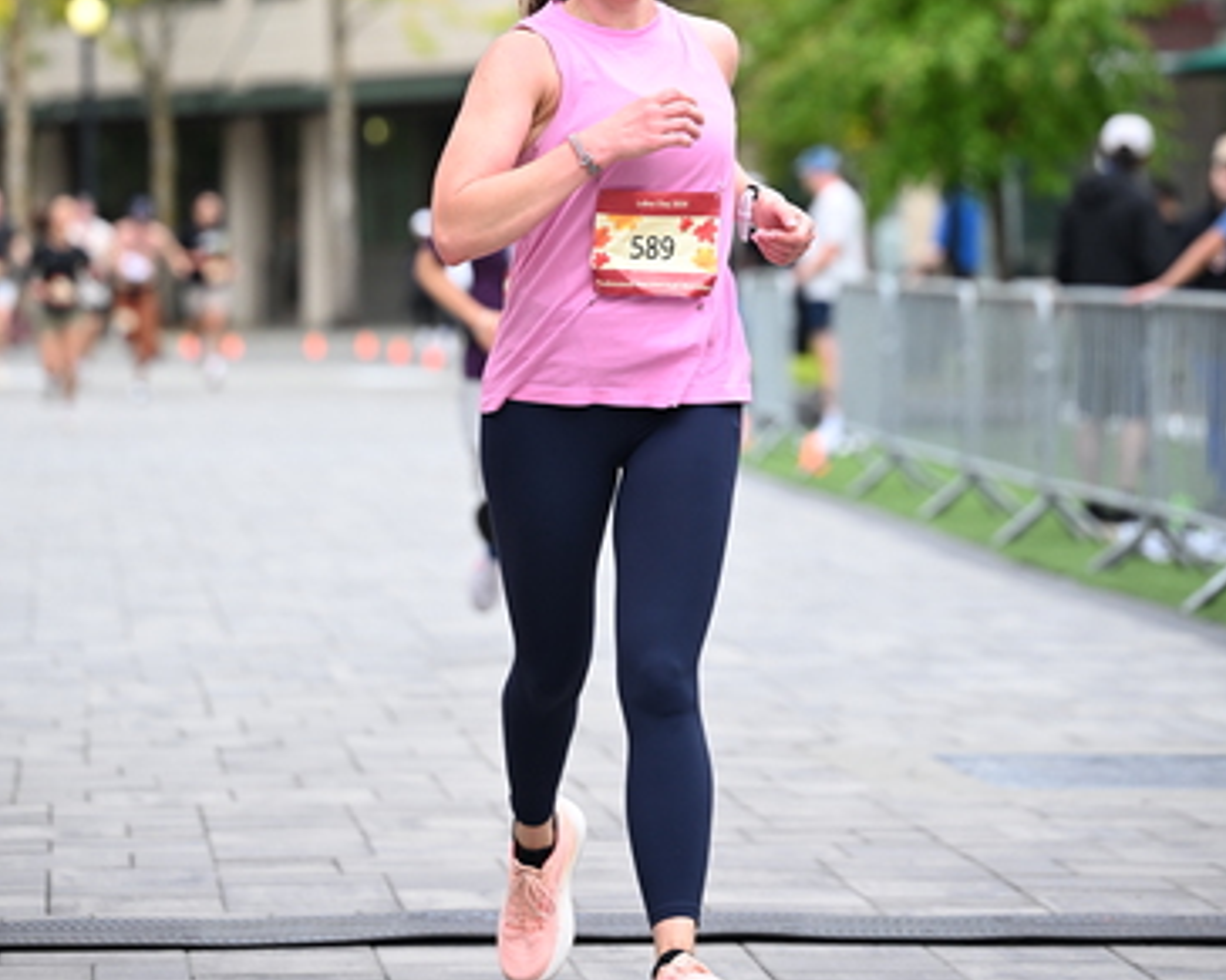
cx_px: 615
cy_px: 209
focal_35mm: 163
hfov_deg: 11.8
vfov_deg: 9.5
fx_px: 5913
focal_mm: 115
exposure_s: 1/1600
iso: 640
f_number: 2.8
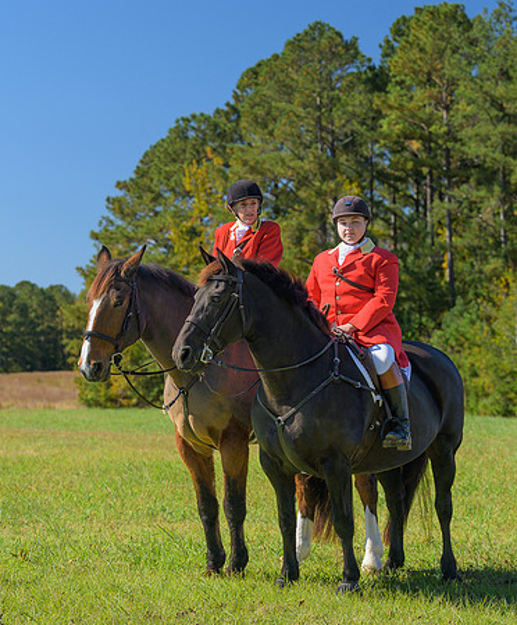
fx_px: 2012
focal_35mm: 107
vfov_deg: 17.7
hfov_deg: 14.6
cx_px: 216
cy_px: 289
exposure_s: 1/500
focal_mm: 70
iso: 200
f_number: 4
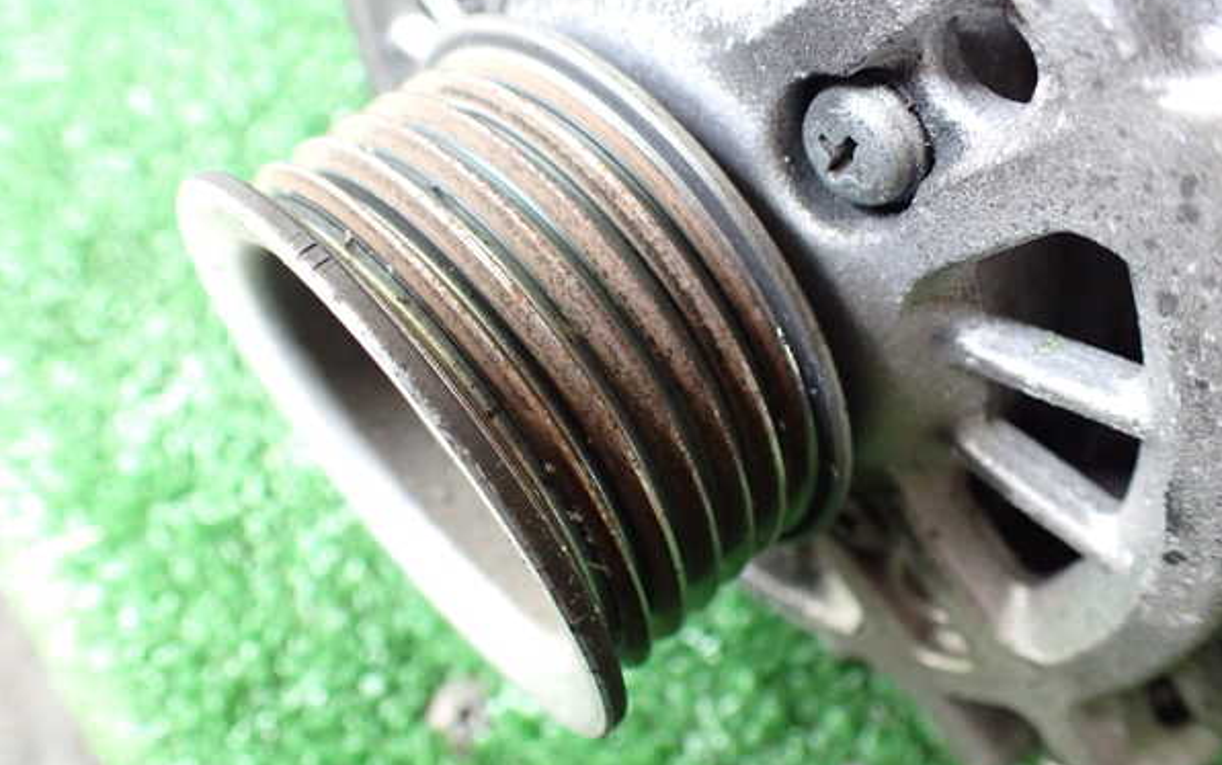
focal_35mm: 32
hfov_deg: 59.6
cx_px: 613
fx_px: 1066
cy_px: 363
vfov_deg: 39.5
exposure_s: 1/125
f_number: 2.3
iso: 800
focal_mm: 5.4
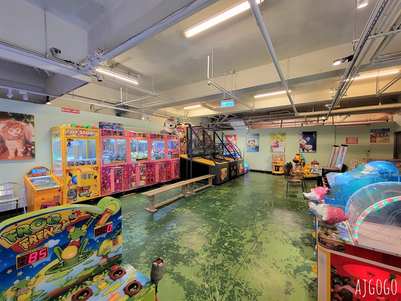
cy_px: 150
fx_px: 151
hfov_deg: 106.2
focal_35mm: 13
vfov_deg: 89.9
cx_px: 200
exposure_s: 1/60
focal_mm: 2.2
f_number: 2.2
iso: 320
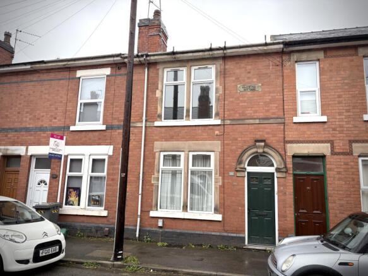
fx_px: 276
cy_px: 138
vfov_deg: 53.0
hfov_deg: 67.3
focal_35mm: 26
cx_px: 184
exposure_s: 1/773
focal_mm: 5.96
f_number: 1.6
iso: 64
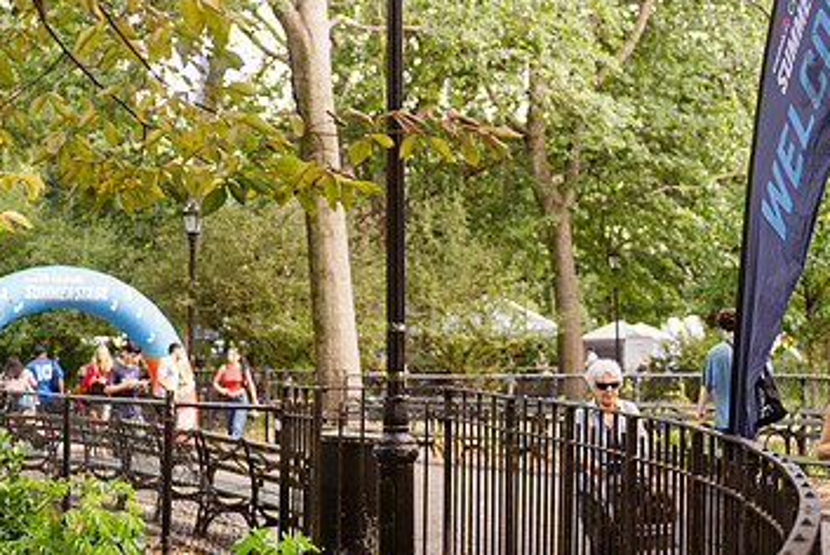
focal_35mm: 69
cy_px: 180
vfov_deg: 19.7
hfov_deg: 29.1
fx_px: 1592
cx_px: 510
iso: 200
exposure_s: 1/125
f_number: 2.8
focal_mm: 42
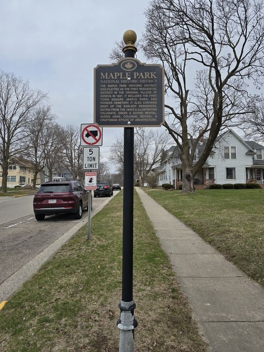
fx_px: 234
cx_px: 132
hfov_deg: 58.9
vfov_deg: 73.9
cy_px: 176
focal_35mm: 23
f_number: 1.7
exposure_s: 1/1047
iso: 12
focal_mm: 6.3
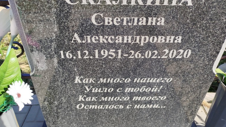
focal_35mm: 27
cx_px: 114
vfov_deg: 42.7
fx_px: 162
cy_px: 51
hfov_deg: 69.9
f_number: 1.7
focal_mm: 5.31
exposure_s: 1/646
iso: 50
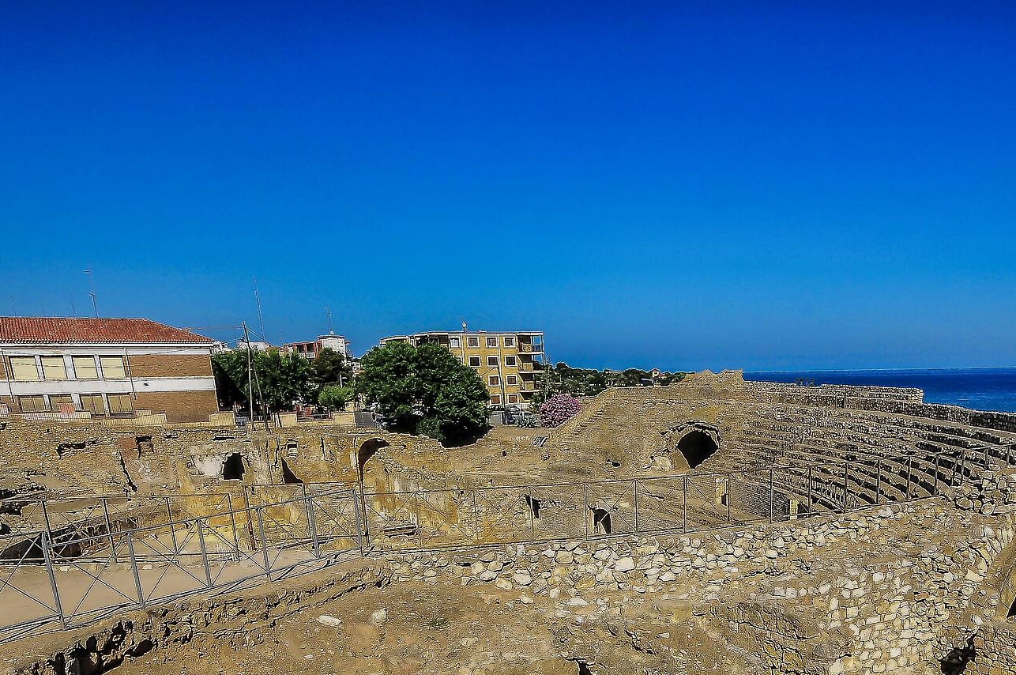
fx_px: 789
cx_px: 649
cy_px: 595
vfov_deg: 42.8
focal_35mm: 28
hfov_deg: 64.4
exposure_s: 1/80
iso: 200
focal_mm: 10
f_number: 20
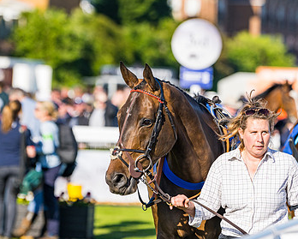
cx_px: 221
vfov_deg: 3.6
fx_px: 3752
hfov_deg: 4.5
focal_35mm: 425
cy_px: 159
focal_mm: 200
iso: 200
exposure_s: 1/2000
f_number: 4
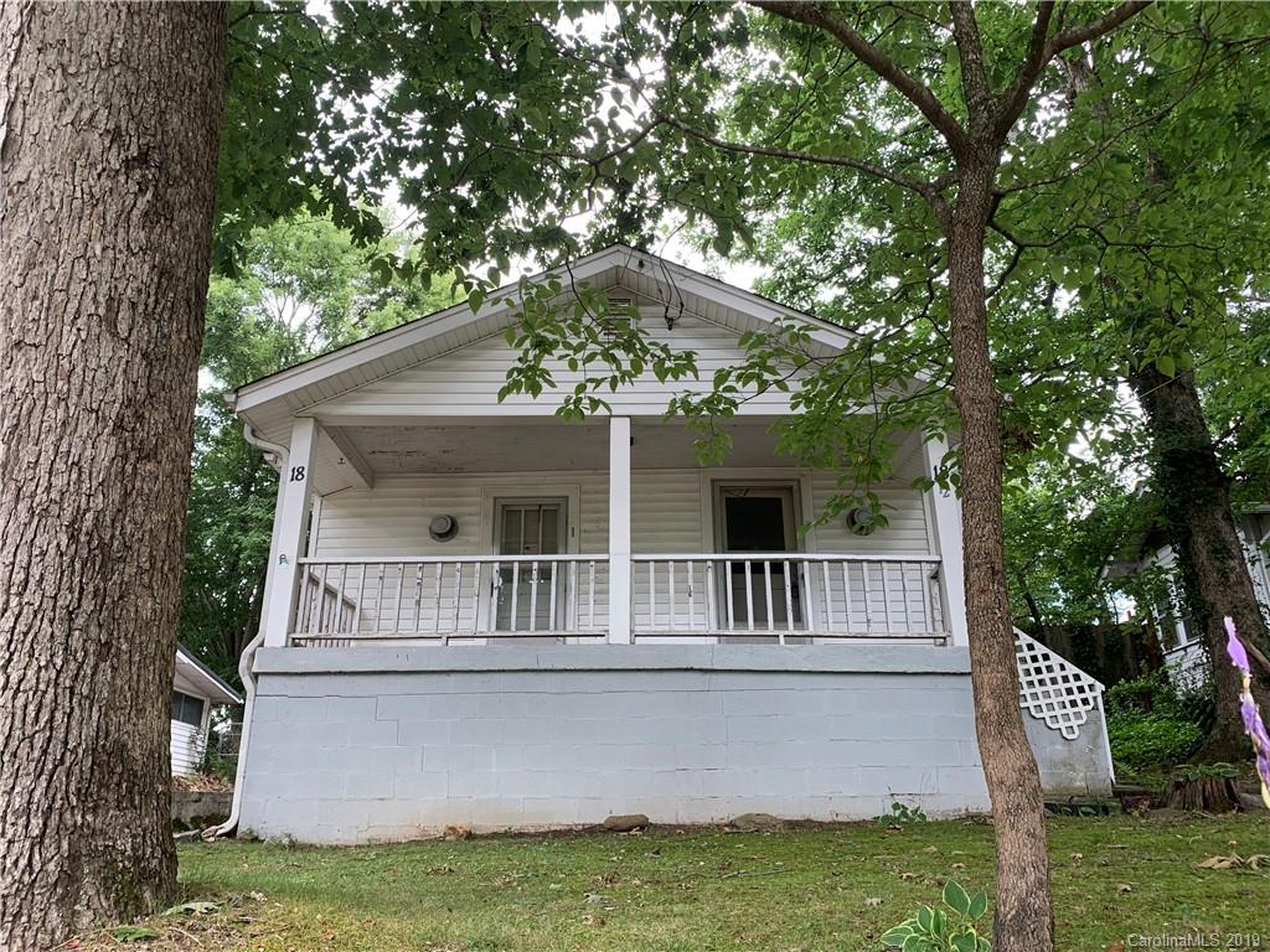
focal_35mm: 26
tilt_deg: +18.9
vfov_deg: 53.1
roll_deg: -0.7
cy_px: 476
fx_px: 954
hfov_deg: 67.3
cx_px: 635
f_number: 1.8
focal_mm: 4.25
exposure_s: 1/121
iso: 32
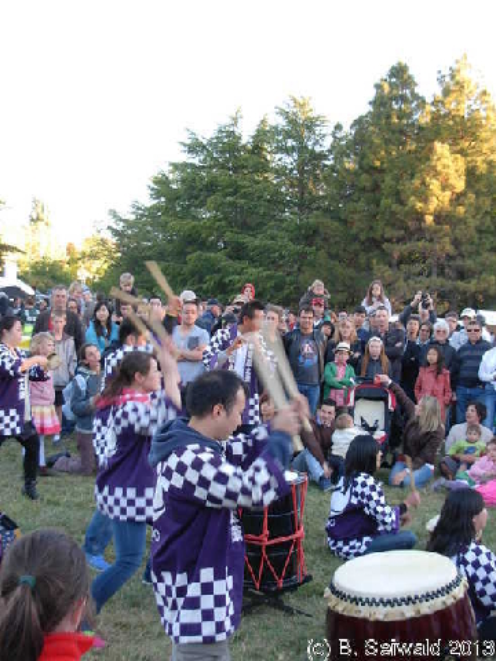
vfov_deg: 36.8
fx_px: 993
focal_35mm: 52
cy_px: 330
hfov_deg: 28.0
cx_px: 248
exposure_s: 1/45.2
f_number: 3.2
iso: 79
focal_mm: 8.5
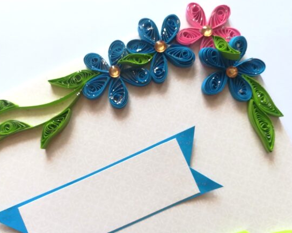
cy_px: 114
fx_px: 242
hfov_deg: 62.2
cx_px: 136
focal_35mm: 28
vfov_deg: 51.5
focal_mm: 3.83
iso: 50
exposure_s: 1/100
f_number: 2.2
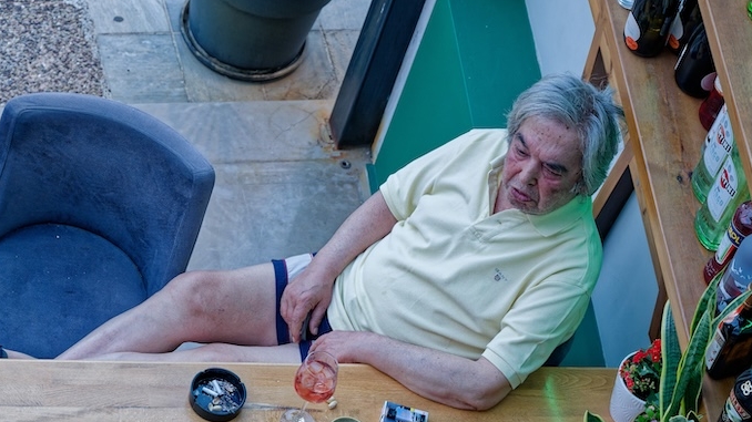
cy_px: 333
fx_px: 2711
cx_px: 384
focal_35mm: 136
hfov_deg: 15.8
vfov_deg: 8.9
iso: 2000
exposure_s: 1/100
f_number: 6.3
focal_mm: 88
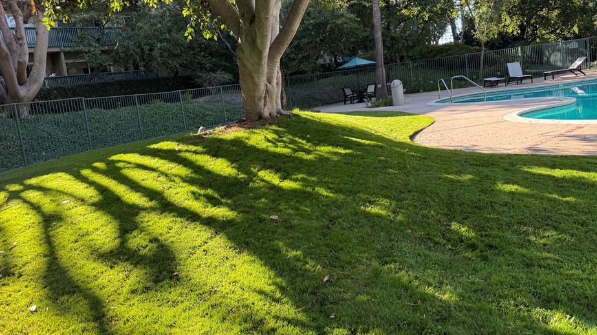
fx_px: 459
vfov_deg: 40.0
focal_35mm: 29
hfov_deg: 66.1
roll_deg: +7.7
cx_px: 290
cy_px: 138
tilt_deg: -6.4
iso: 100
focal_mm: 6.76
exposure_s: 1/627
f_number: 1.78
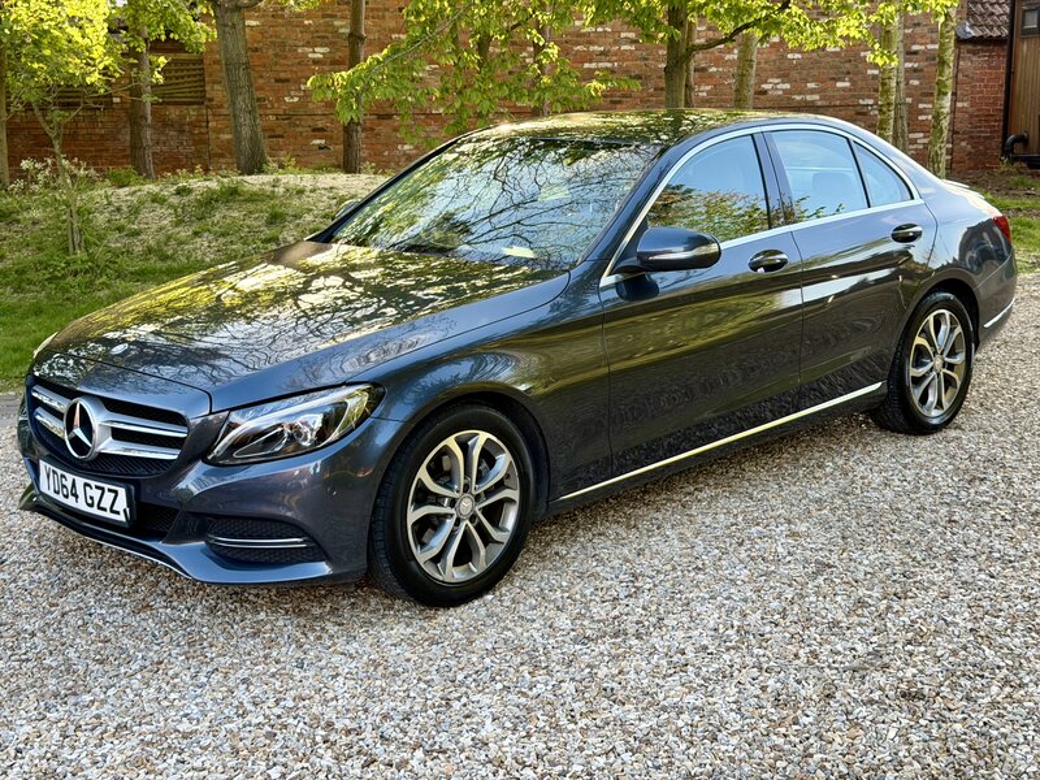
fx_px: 1442
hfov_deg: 39.7
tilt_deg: -11.8
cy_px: 390
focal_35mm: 48
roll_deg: +0.5
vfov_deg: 30.3
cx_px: 520
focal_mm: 6.76
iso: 80
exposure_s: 1/354
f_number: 1.78
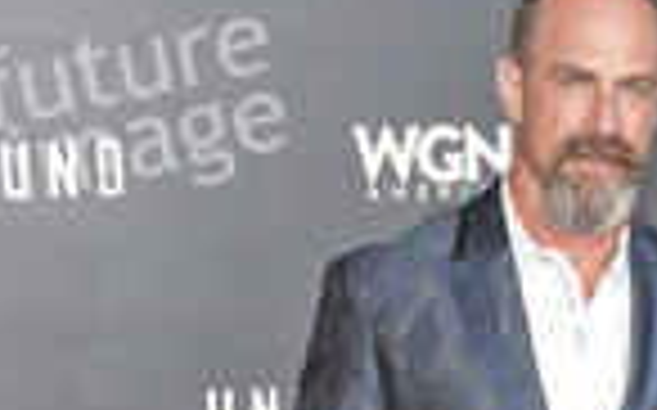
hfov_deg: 16.4
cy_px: 802
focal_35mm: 126
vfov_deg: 9.7
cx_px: 547
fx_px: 2254
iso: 800
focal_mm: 45
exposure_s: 1/400
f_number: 4.5
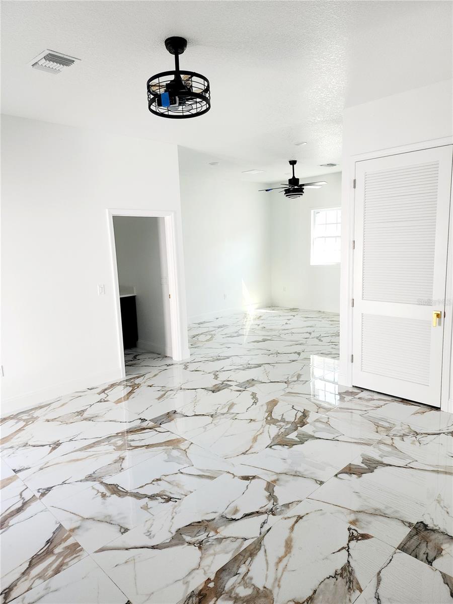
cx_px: 226
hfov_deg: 58.9
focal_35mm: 23
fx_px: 401
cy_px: 302
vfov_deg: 73.9
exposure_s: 1/60.2
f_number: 1.8
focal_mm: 6.4
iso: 40
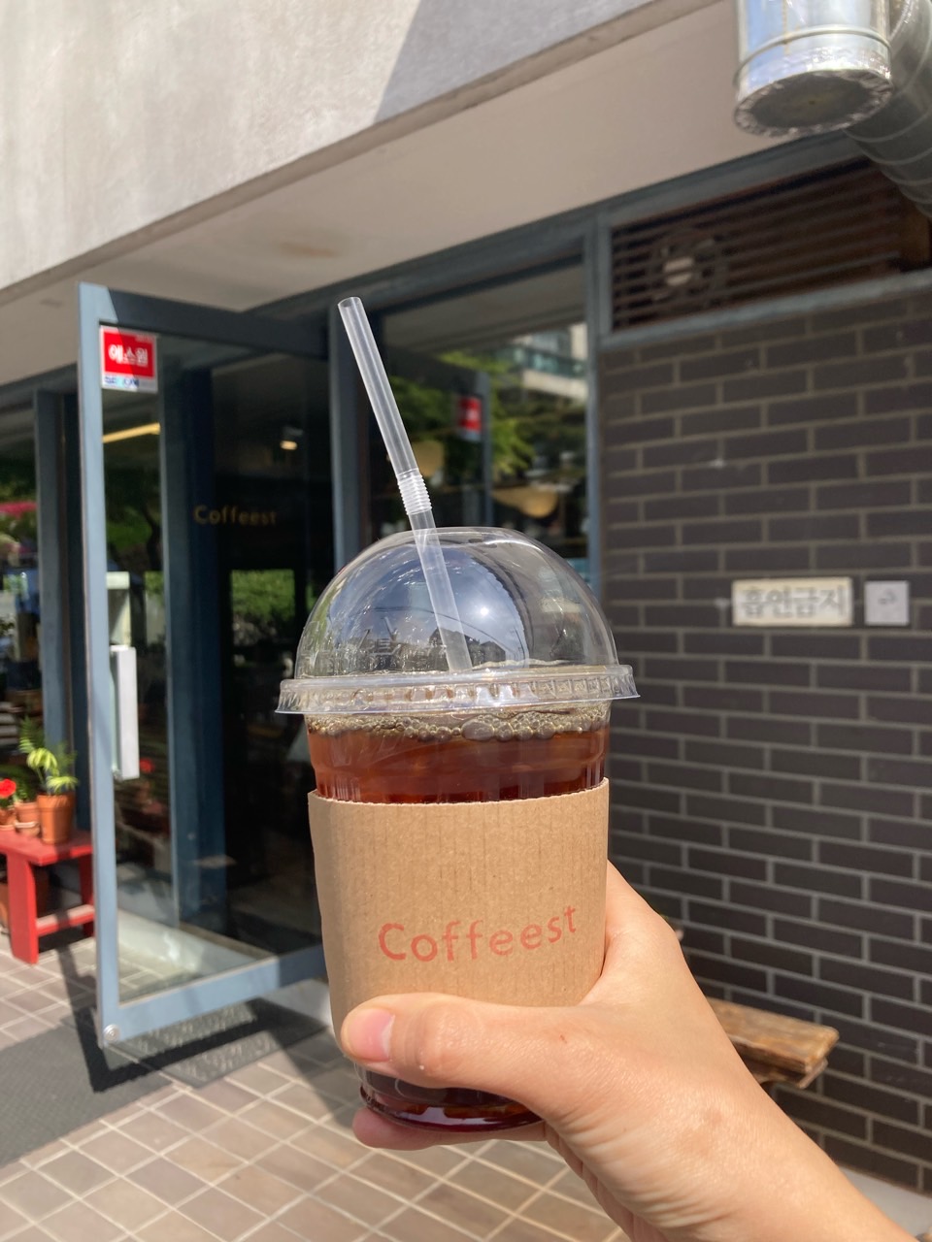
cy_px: 621
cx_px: 466
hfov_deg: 49.7
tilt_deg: +0.0
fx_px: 1005
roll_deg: +1.2
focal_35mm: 28
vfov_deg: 63.4
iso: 20
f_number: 1.8
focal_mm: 3.99
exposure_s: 1/1919
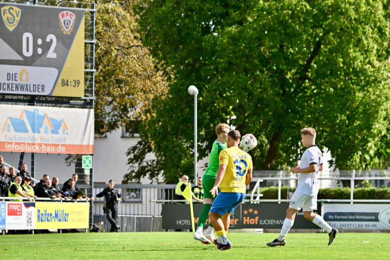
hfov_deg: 11.4
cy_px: 130
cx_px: 195
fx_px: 1950
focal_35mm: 180
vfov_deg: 7.6
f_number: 5.3
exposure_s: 1/2000
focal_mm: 180
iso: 400
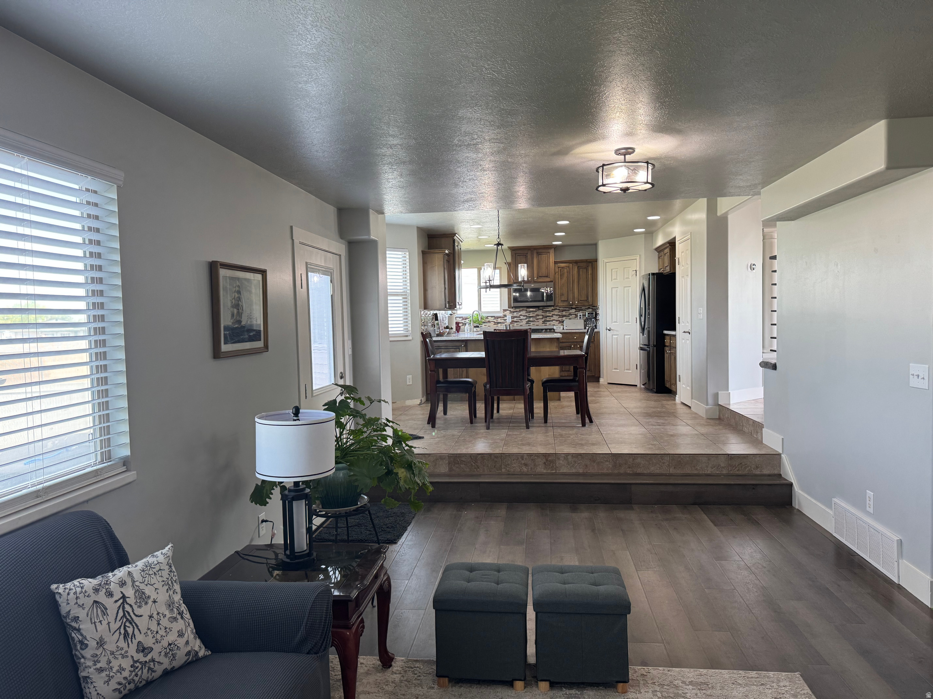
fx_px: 647
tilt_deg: -2.7
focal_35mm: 24
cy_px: 350
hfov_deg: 71.6
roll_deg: +1.2
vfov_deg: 56.8
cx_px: 466
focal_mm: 6.76
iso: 160
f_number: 1.78
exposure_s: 1/120
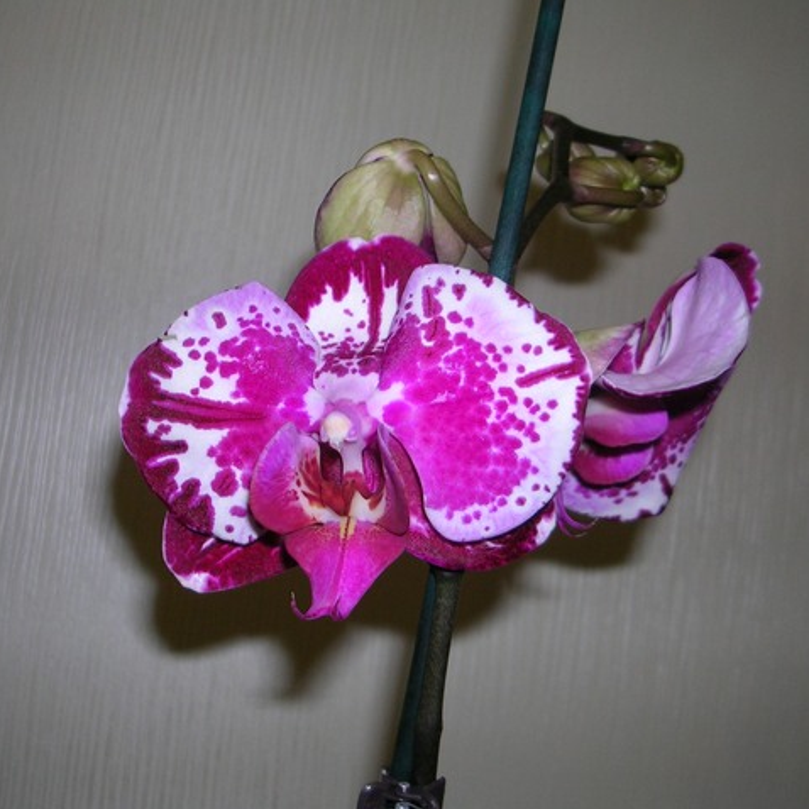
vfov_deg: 37.6
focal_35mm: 45
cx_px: 472
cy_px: 404
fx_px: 1190
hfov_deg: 37.5
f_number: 2.8
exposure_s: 1/60.1
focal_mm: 5.8
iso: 50
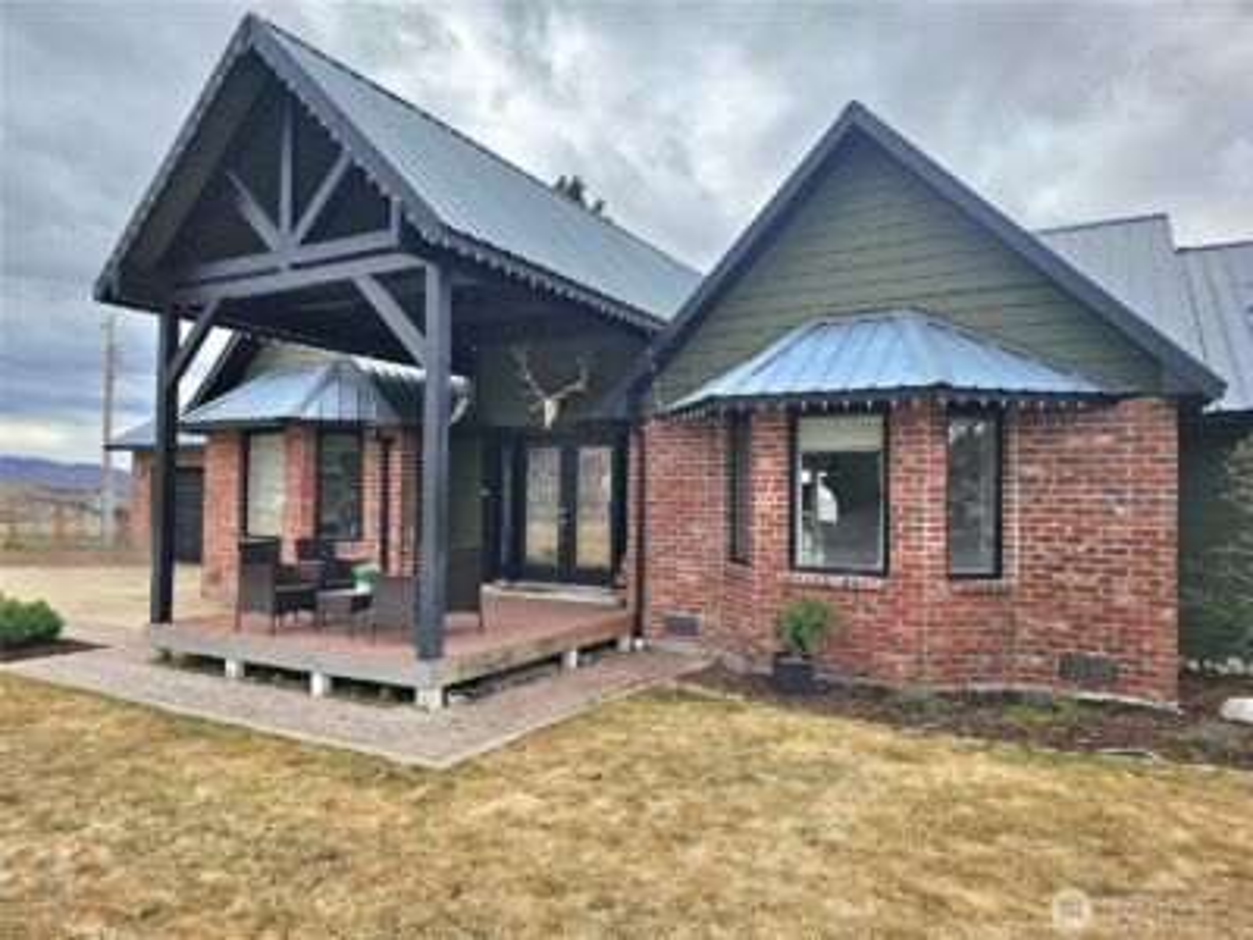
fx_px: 833
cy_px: 470
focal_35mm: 23
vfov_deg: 58.9
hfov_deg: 73.9
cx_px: 626
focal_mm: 6.3
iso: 10
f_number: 1.7
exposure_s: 1/667
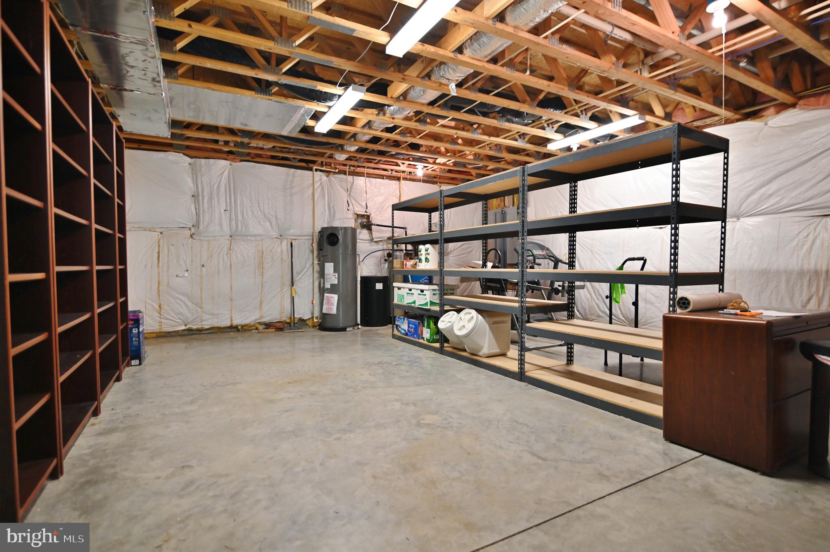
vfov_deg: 67.3
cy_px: 276
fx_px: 415
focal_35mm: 18
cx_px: 415
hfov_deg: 90.0
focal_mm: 18
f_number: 2.8
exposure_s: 1/125
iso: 1400
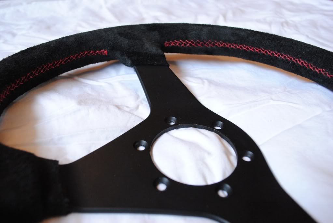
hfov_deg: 61.9
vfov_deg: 43.7
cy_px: 112
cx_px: 166
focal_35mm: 30
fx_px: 278
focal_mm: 20
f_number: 5
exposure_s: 1/30
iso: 800
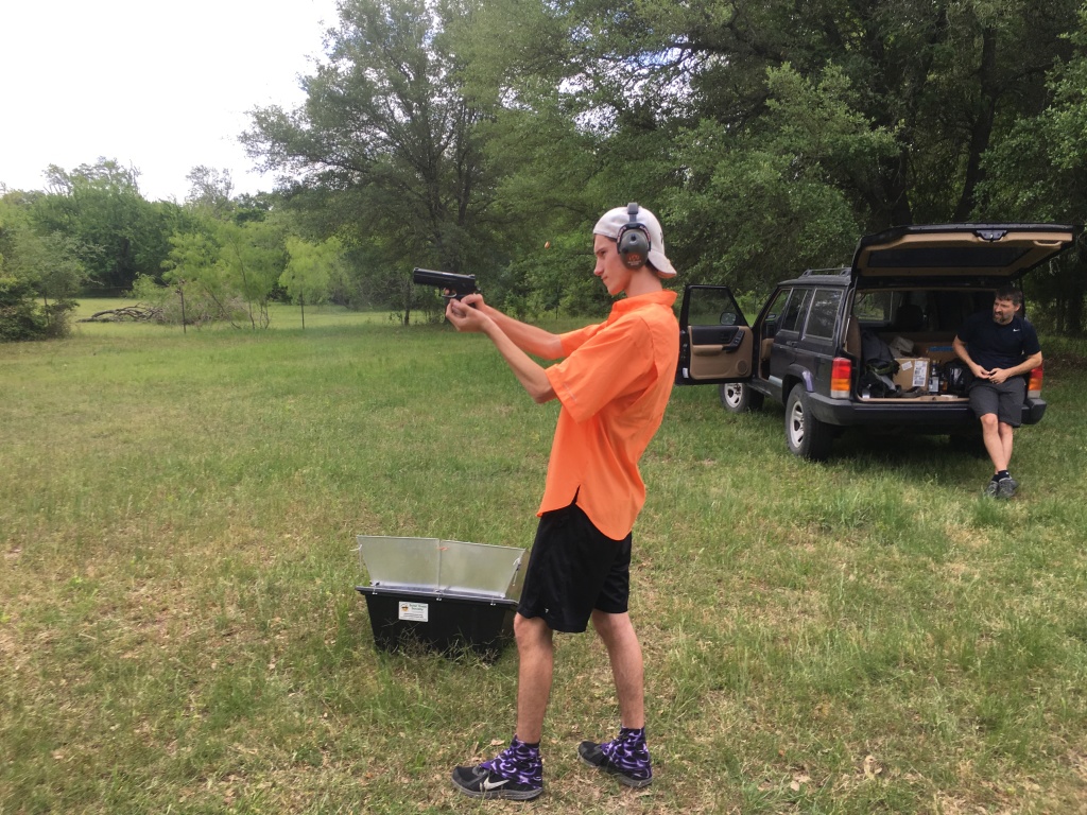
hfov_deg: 61.7
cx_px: 544
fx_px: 911
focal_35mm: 29
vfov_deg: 48.2
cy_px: 408
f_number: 2.2
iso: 25
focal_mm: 4.15
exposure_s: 1/475
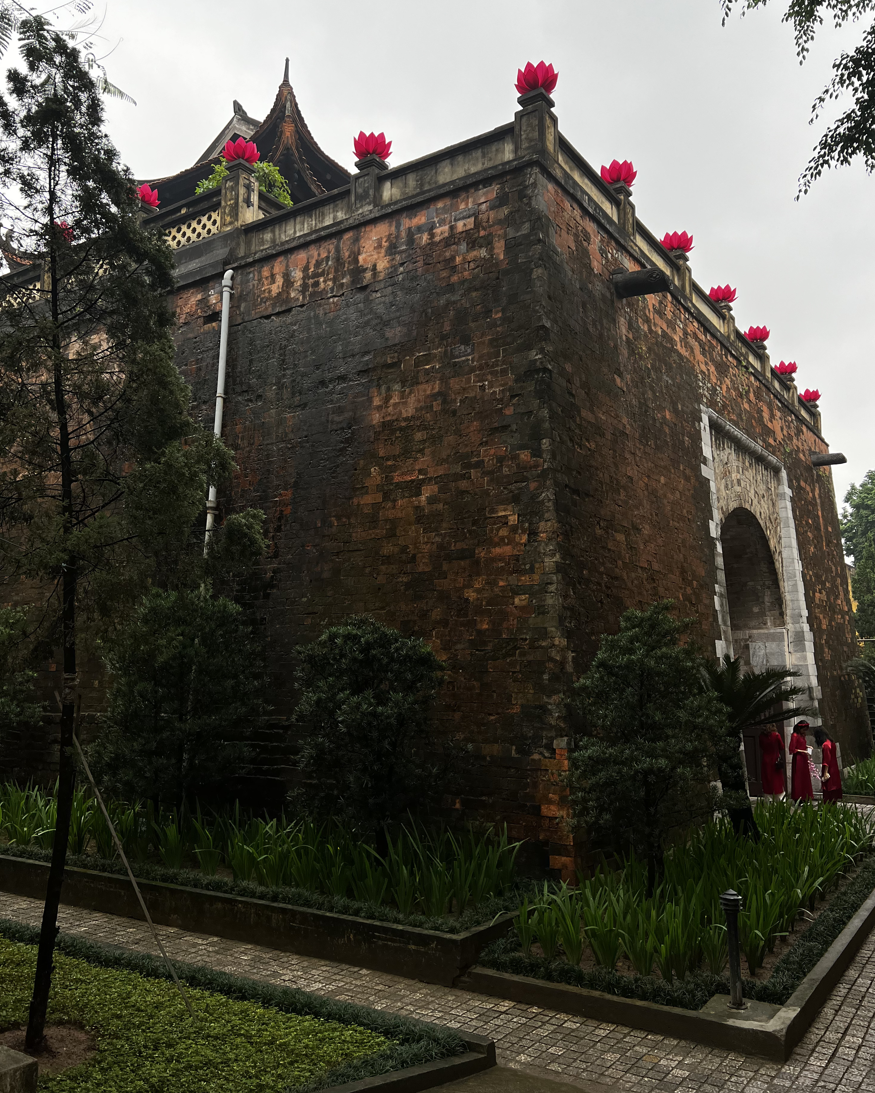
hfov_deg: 51.5
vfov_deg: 62.2
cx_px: 442
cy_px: 553
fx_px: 906
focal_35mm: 28
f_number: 1.5
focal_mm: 5.7
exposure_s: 1/1224
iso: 50
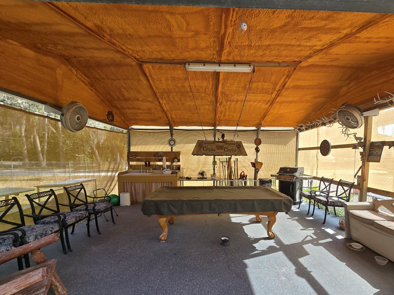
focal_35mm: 15
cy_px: 168
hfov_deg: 97.6
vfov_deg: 81.3
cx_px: 224
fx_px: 171
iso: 50
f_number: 2.2
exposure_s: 1/379
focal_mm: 2.2
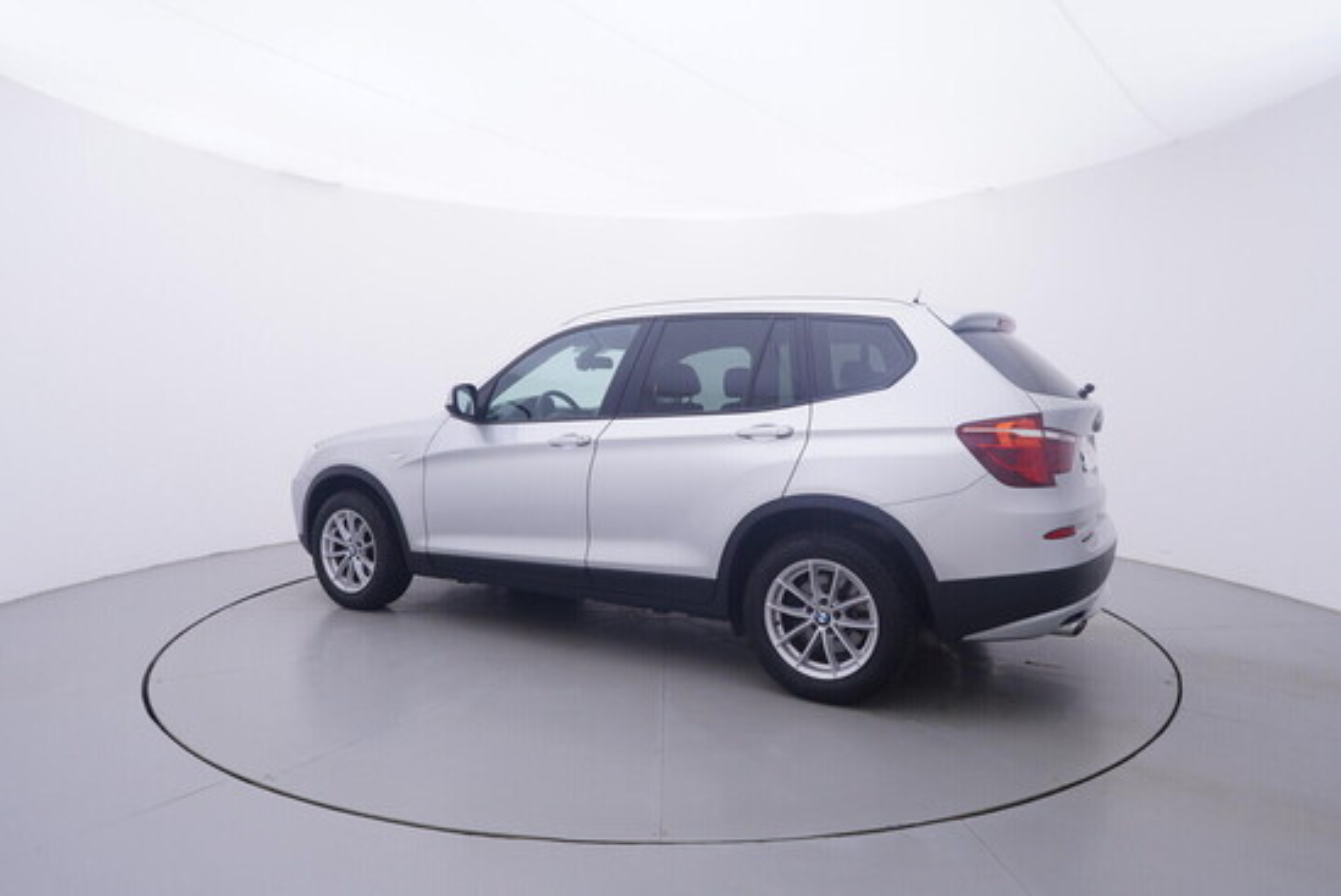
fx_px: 839
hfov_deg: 77.3
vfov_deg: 56.2
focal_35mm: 22
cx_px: 670
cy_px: 448
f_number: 5
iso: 200
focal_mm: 15
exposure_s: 1/80
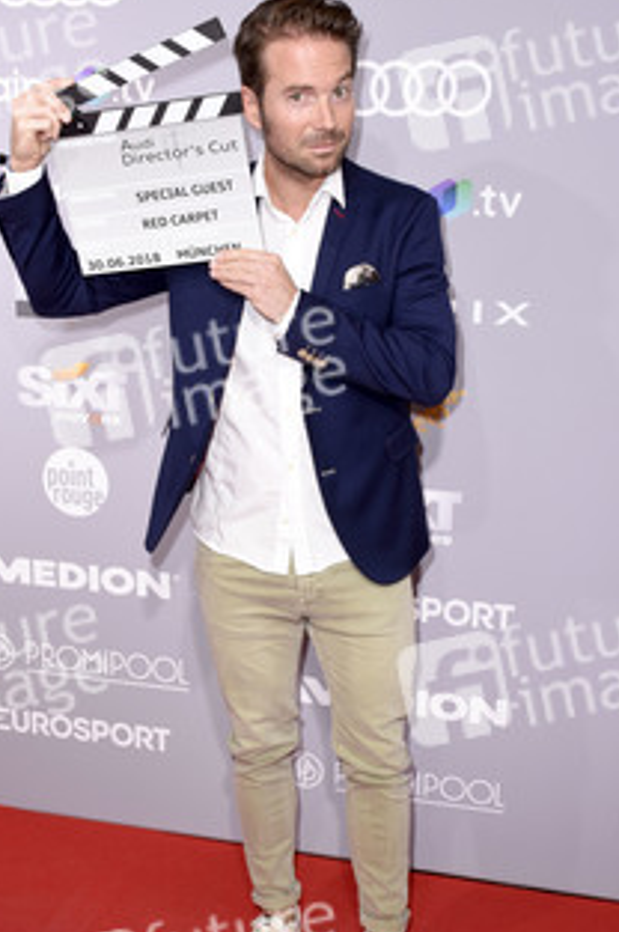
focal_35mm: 46
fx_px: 1189
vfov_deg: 42.7
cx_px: 280
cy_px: 527
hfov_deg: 29.2
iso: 320
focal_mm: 24
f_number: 6.3
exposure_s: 1/160
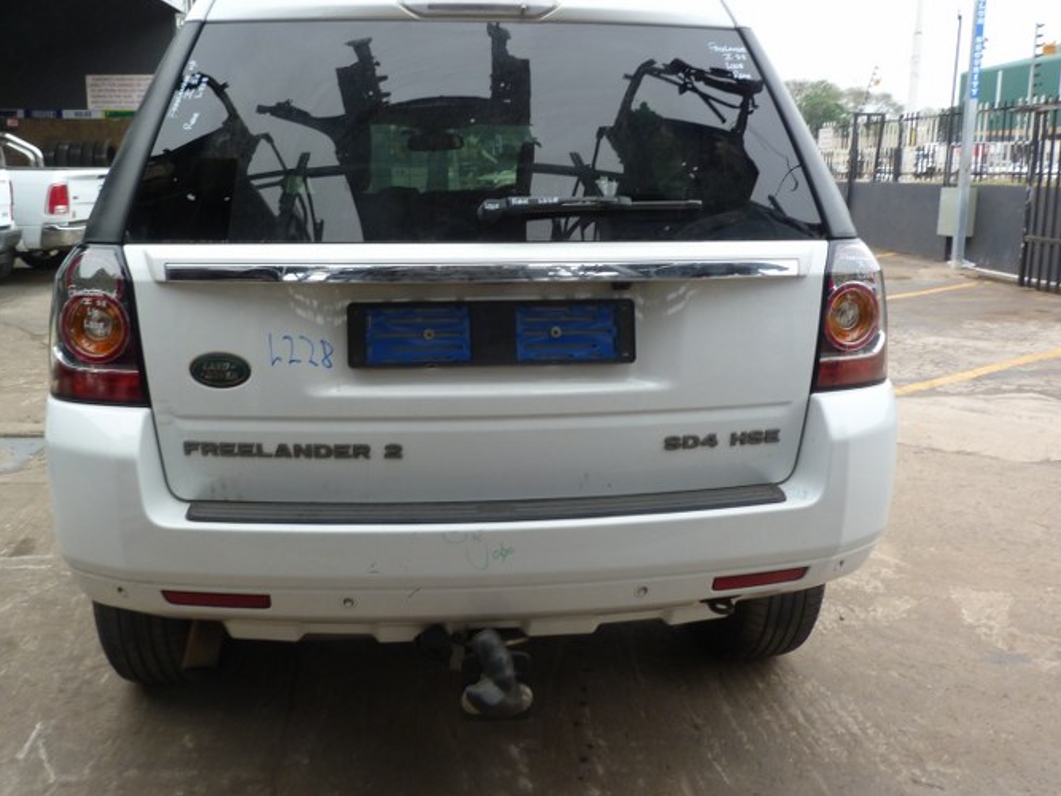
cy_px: 347
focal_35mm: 30
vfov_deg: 46.7
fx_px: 919
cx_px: 488
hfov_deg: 59.9
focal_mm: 4.5
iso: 80
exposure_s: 1/100
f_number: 3.6
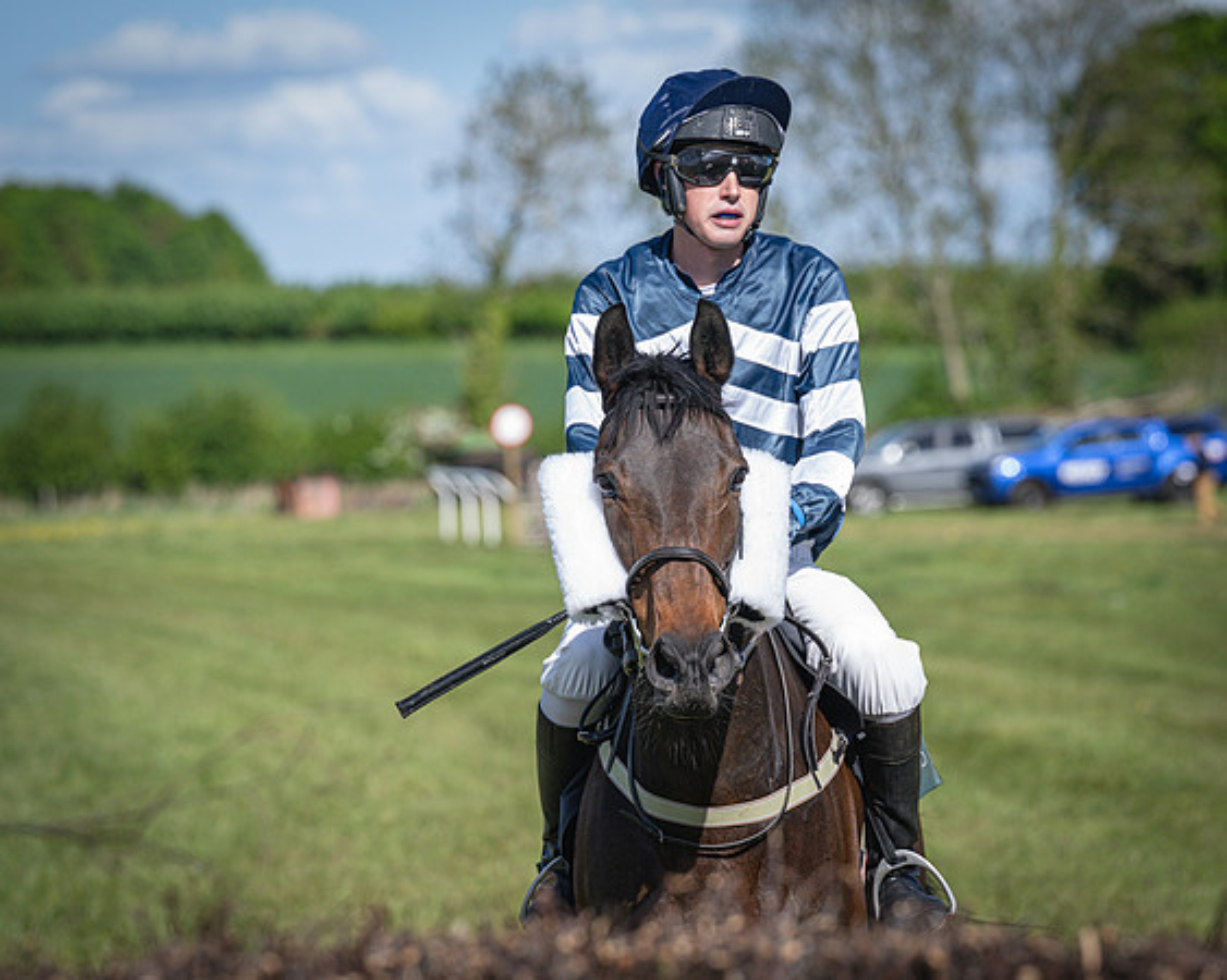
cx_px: 673
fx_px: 6564
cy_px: 506
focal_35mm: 181
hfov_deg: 10.7
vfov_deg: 8.5
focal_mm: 130
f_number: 4
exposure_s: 1/2500
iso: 400
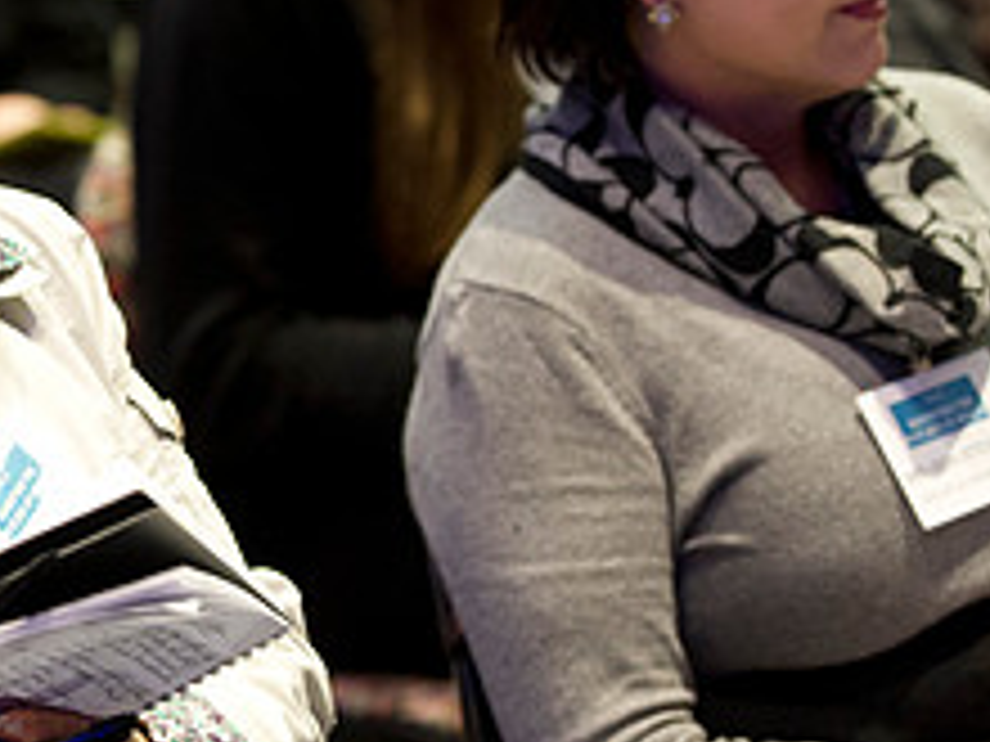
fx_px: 7093
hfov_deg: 8.0
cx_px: 76
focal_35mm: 248
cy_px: 243
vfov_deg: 6.0
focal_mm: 98
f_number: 2.8
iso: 2500
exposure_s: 1/50
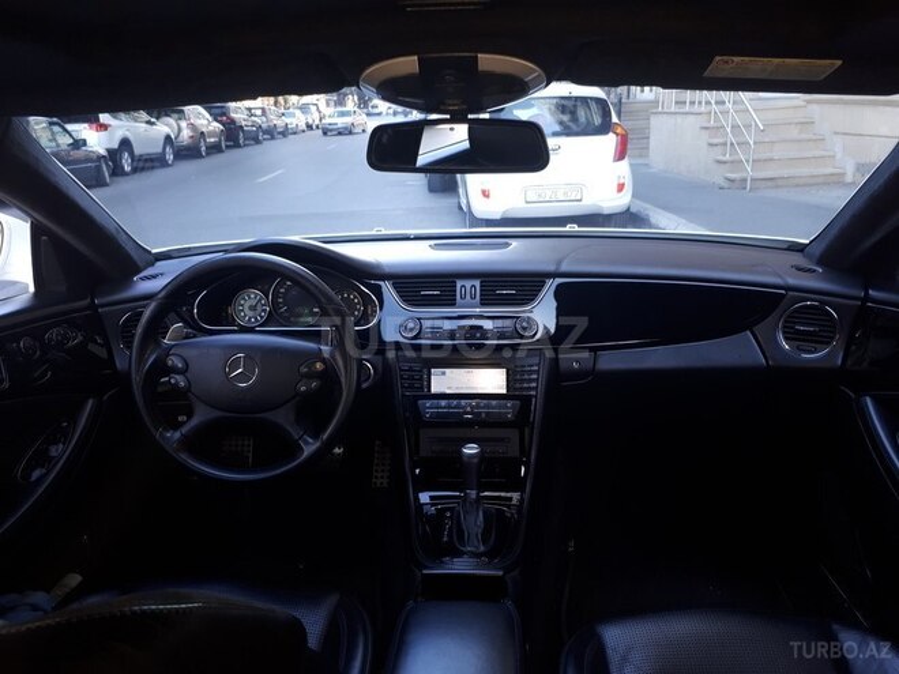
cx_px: 450
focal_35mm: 27
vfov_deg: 51.4
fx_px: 701
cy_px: 337
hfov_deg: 65.3
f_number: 1.9
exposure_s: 1/33
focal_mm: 3.6
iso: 50
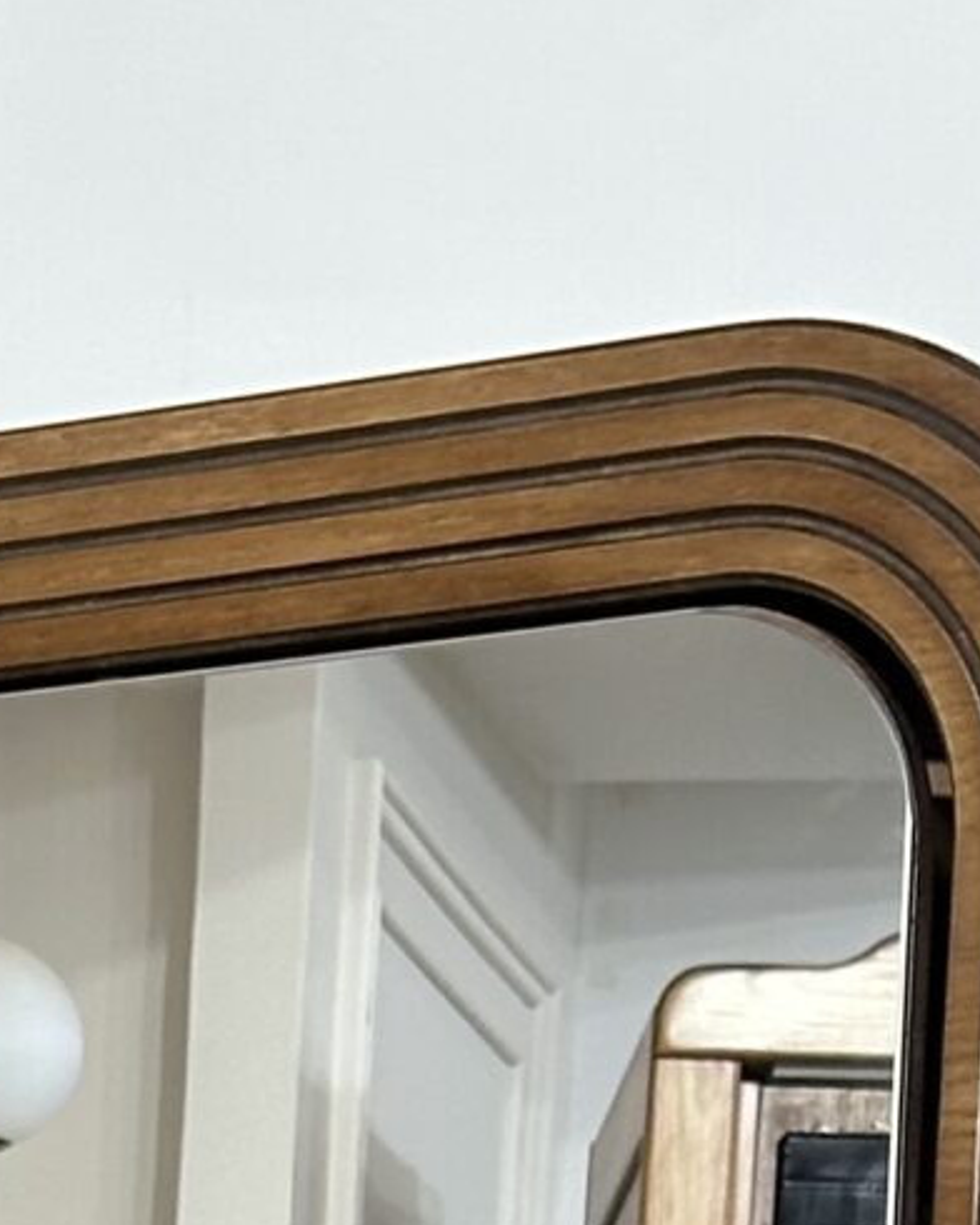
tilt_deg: -4.5
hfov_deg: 6.3
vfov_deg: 7.4
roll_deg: +0.0
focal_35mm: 245
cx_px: -75
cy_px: 2960
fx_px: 8883
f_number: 1.78
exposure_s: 1/100
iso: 64
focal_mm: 6.86
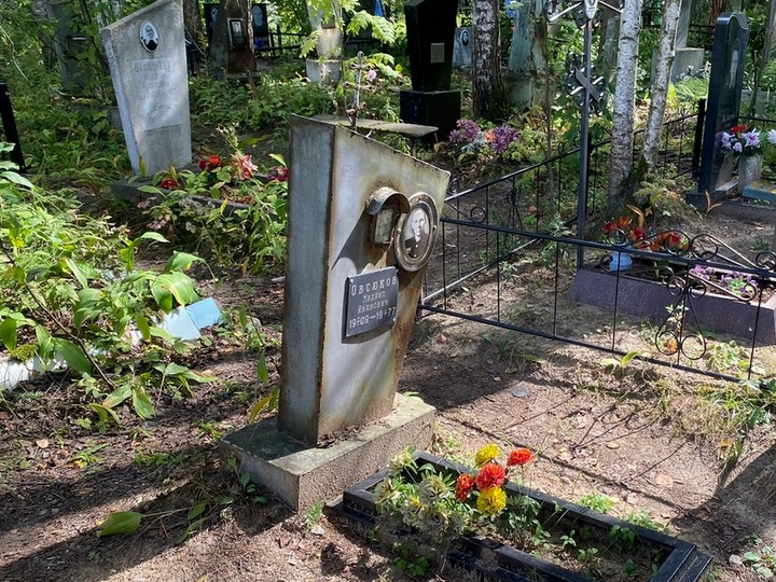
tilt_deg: -18.9
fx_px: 829
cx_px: 544
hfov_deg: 48.9
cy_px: 348
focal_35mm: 37
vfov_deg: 38.5
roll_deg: +3.1
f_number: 1.8
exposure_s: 1/308
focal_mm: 4.25
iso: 32
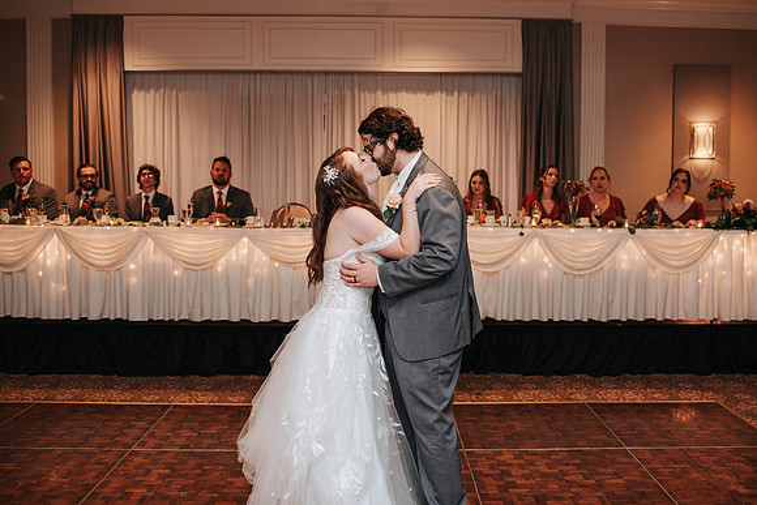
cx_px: 408
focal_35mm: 38
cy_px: 233
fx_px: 793
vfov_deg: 35.3
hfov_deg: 51.0
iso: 1000
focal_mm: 35
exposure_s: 1/160
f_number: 2.8
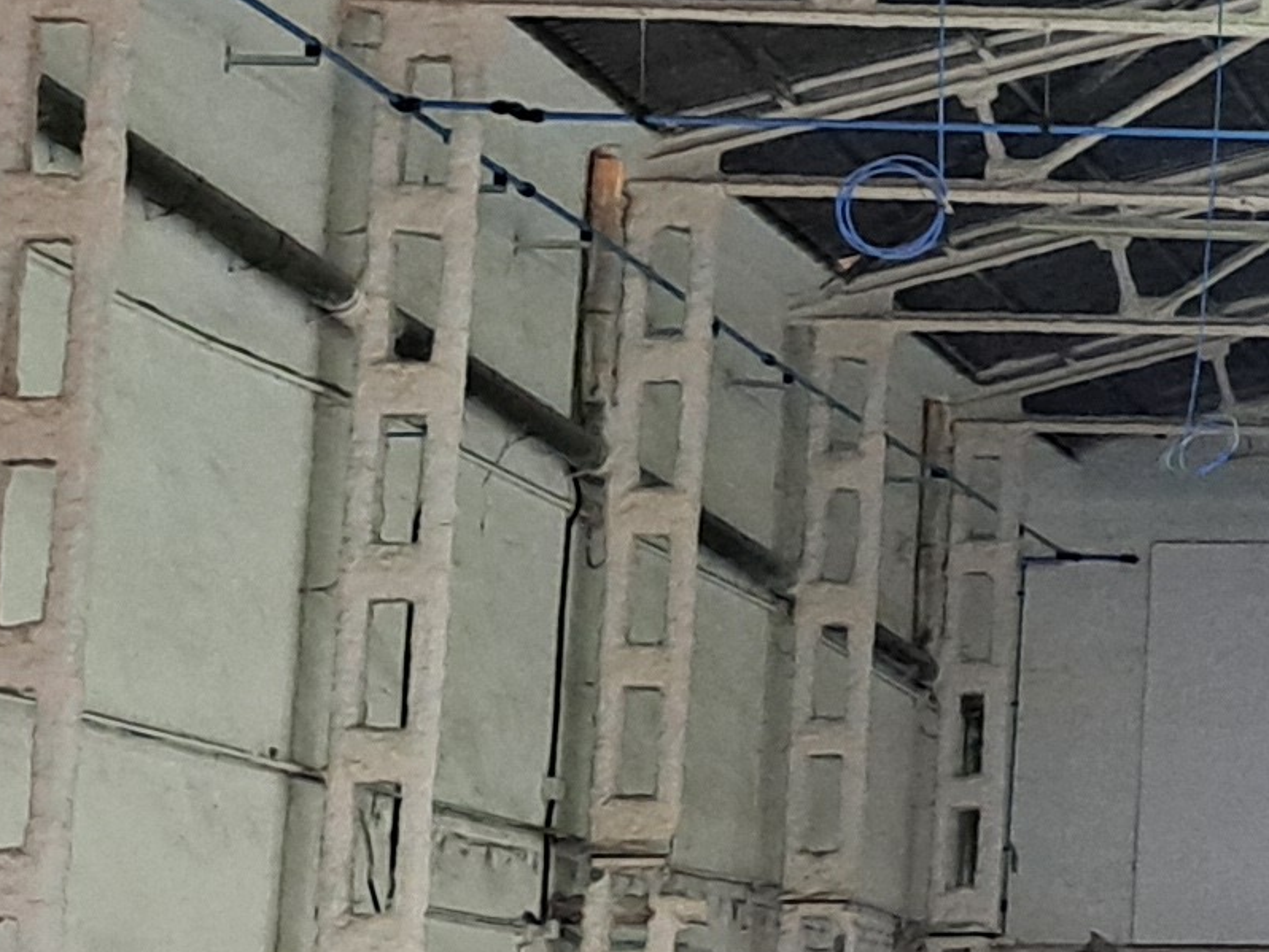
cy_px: 420
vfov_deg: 10.7
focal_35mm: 139
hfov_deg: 11.8
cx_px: 2950
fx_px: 5097
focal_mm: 5.23
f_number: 1.8
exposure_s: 1/50
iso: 250
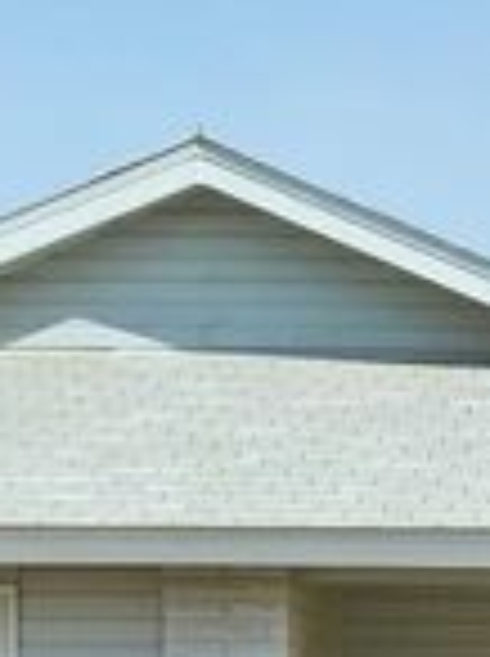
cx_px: 1025
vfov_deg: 9.6
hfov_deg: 7.0
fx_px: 3843
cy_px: 853
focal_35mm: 203
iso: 100
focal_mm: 30
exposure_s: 1/800
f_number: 8
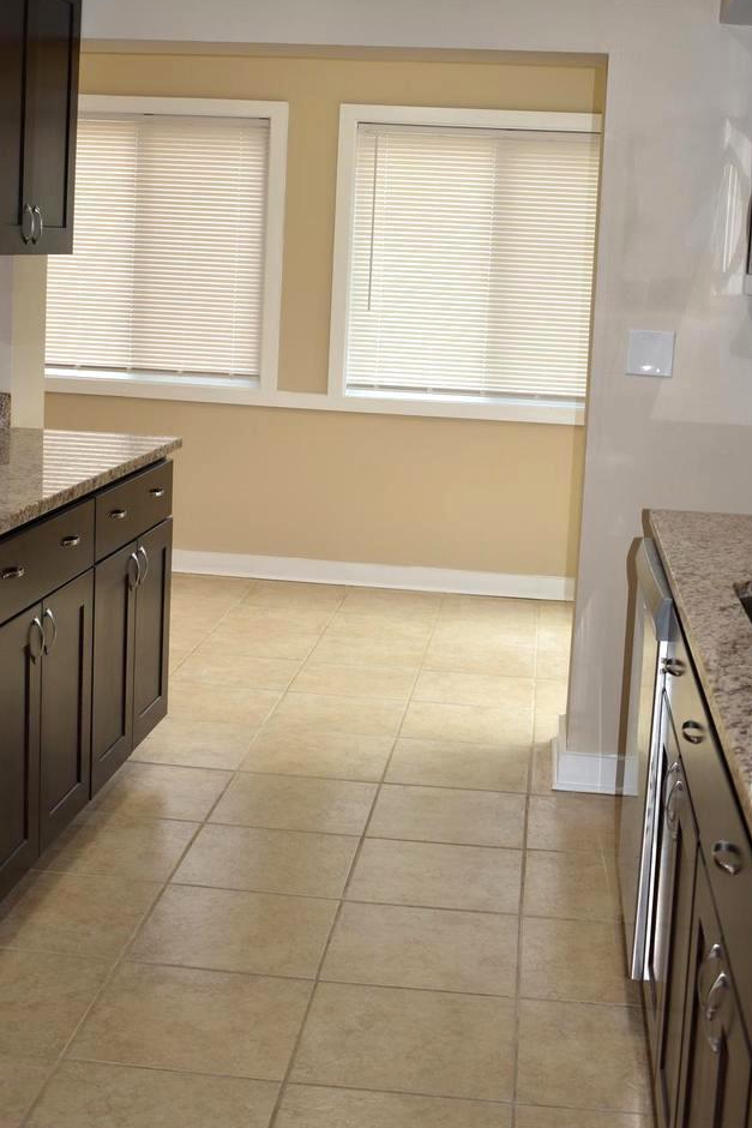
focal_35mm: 49
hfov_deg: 27.5
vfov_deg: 40.1
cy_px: 426
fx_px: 1535
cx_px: 384
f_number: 3.8
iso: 140
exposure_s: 1/60
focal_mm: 20
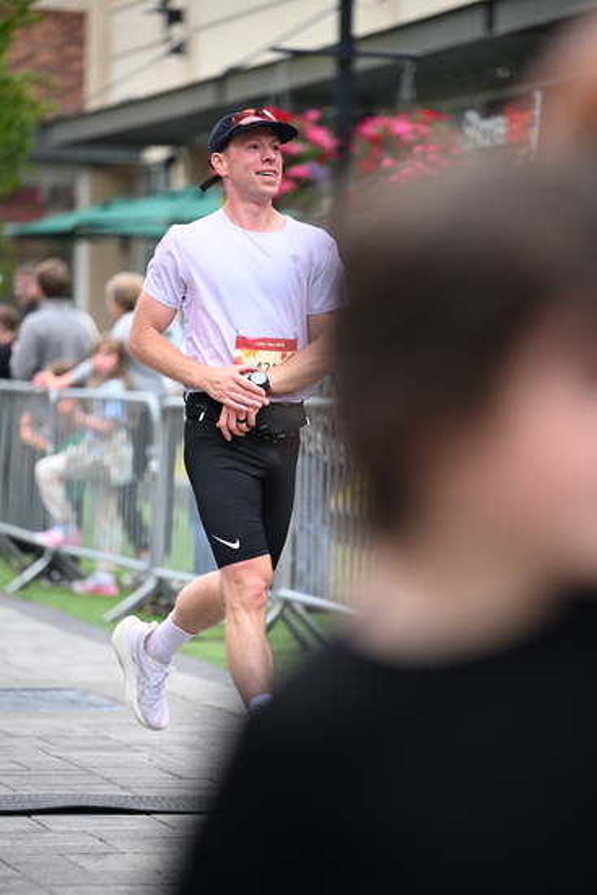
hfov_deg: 8.9
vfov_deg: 13.2
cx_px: 298
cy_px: 448
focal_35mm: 155
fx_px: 3853
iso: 1250
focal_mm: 155
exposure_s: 1/1600
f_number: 2.8
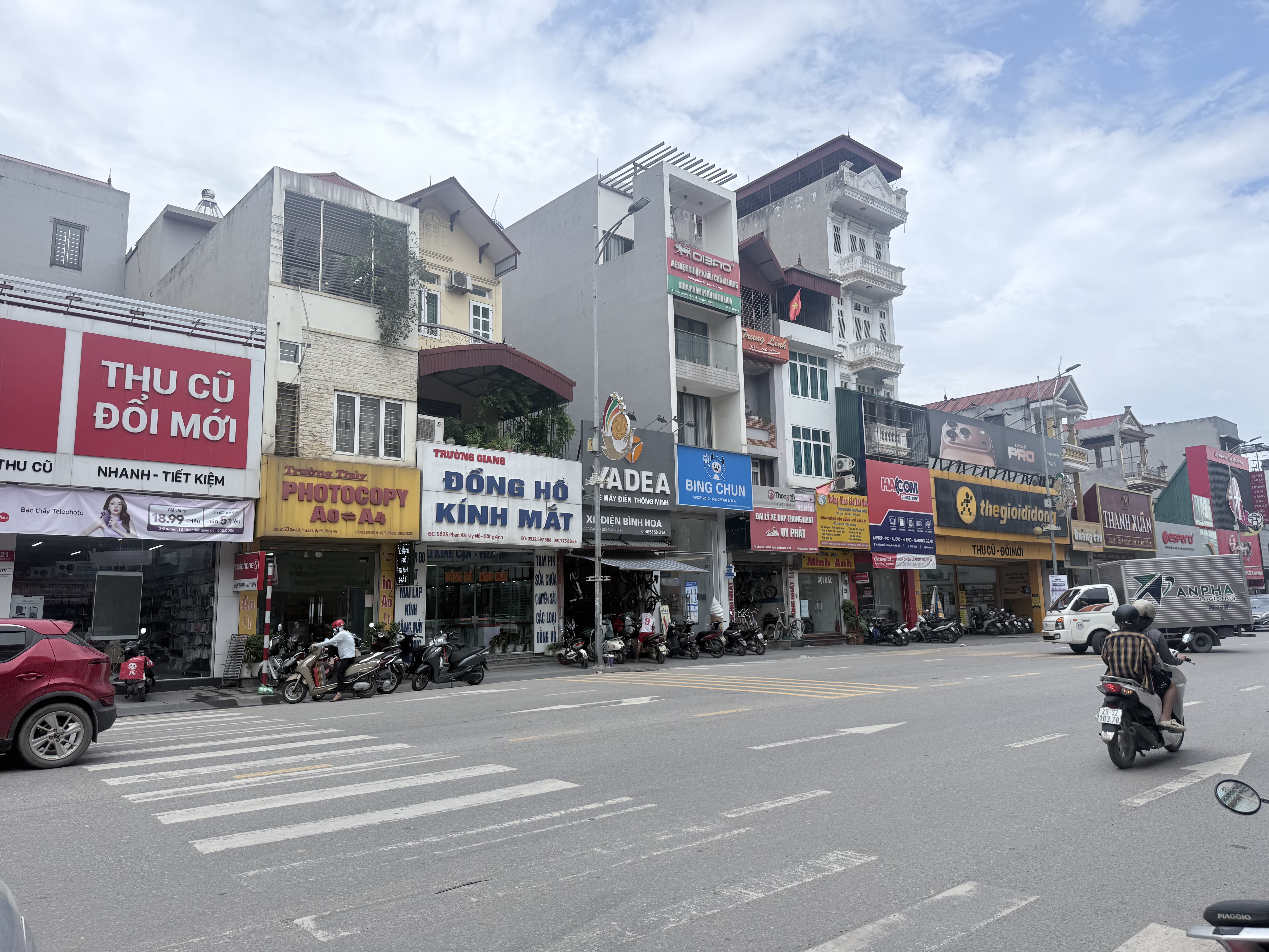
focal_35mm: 24
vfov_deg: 56.8
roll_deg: +1.8
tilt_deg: +9.7
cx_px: 634
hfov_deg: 71.6
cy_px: 476
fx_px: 880
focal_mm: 6.76
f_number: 1.78
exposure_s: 1/2703
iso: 80
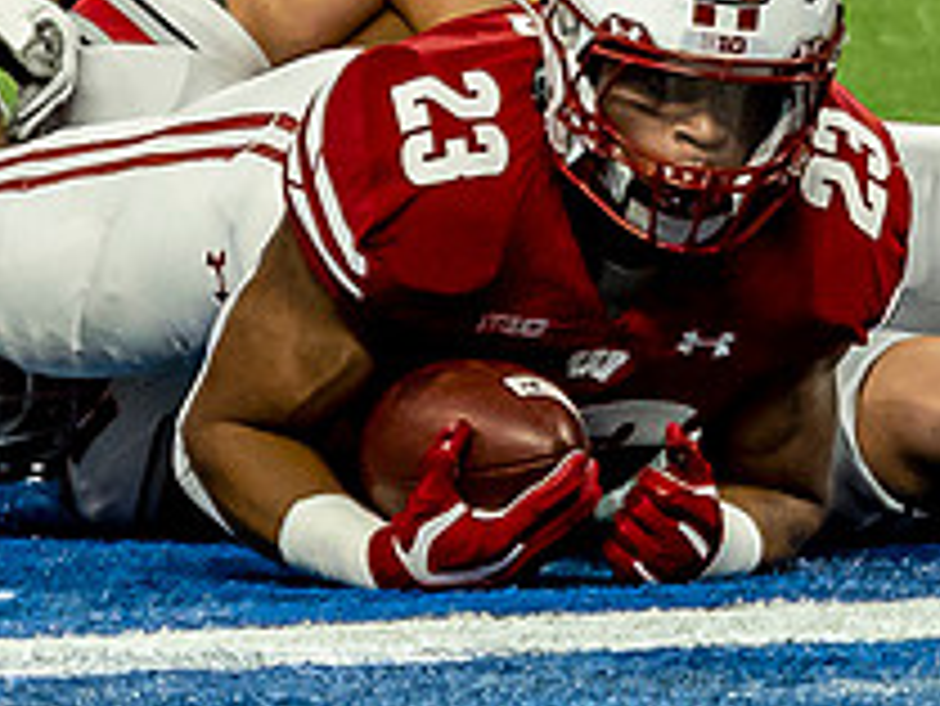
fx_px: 50537
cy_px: 205
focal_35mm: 1860
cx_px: 618
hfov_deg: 1.1
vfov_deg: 0.8
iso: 1000
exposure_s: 1/1000
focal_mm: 142
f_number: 2.8
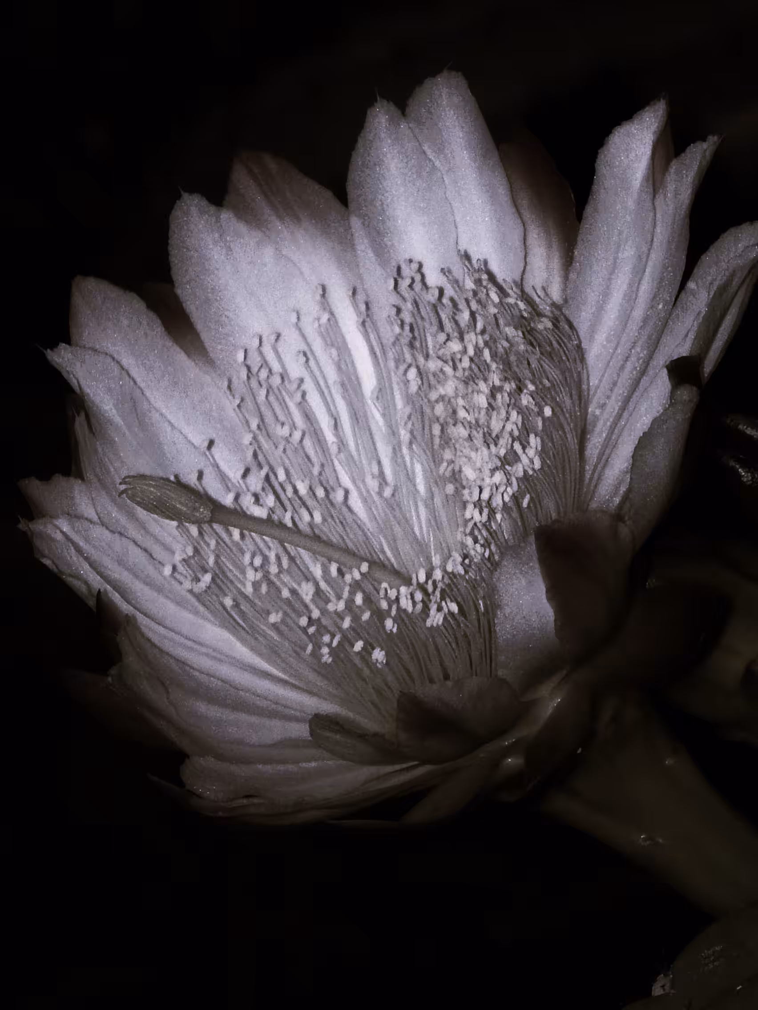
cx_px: 379
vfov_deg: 7.9
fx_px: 7358
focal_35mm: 252
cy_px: 505
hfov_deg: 5.9
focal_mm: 44.9
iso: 280
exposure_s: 1/30
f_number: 5.6
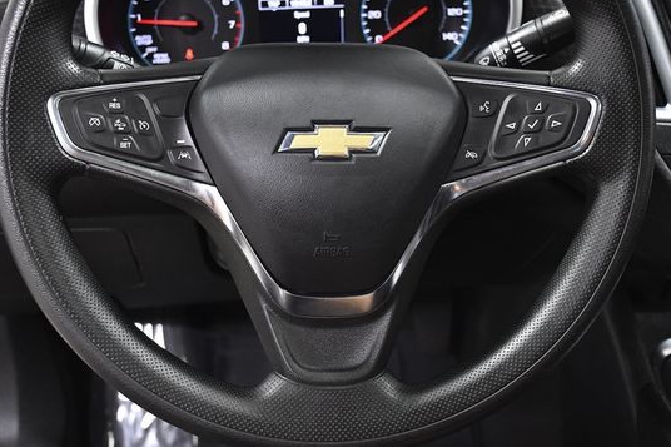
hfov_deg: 45.4
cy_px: 198
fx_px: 801
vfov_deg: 31.1
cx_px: 333
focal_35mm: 43
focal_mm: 24
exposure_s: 1/125
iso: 2500
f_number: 4.5
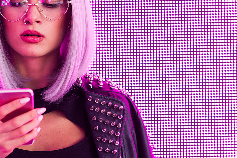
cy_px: 76
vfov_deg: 7.2
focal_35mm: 192
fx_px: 1264
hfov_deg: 10.7
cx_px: 69
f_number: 3.5
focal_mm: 105
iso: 125
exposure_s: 1/250
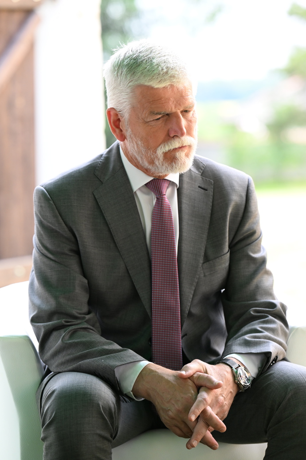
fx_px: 1912
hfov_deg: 9.1
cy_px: 230
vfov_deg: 13.7
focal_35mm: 150
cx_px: 153
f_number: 4.5
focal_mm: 150
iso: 2000
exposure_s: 1/1000
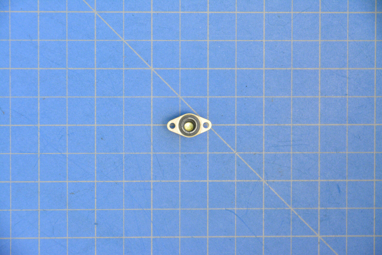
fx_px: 2149
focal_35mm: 202
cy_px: 128
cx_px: 191
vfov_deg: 6.8
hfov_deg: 10.2
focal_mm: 135
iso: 6400
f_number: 8
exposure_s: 1/8
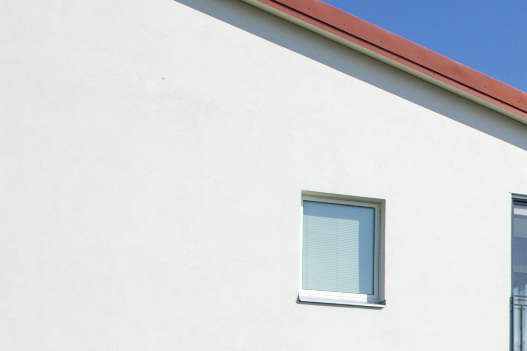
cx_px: 727
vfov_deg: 16.4
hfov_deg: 21.9
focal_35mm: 81
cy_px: 379
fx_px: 1186
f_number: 8
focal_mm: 18
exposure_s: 1/250
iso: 100
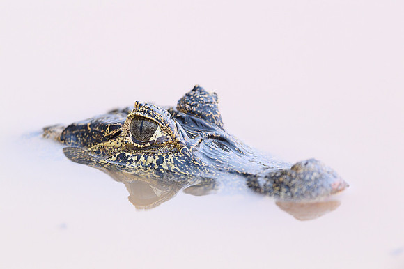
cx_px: 202
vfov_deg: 2.7
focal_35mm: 500
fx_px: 5608
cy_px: 134
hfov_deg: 4.1
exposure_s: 1/125
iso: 2500
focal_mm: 500
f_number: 4
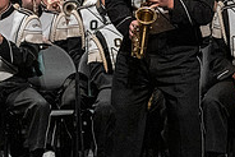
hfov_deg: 2.9
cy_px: 19
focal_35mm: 708
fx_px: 4625
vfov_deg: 1.9
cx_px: -115
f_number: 4
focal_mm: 150
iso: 4000
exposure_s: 1/500
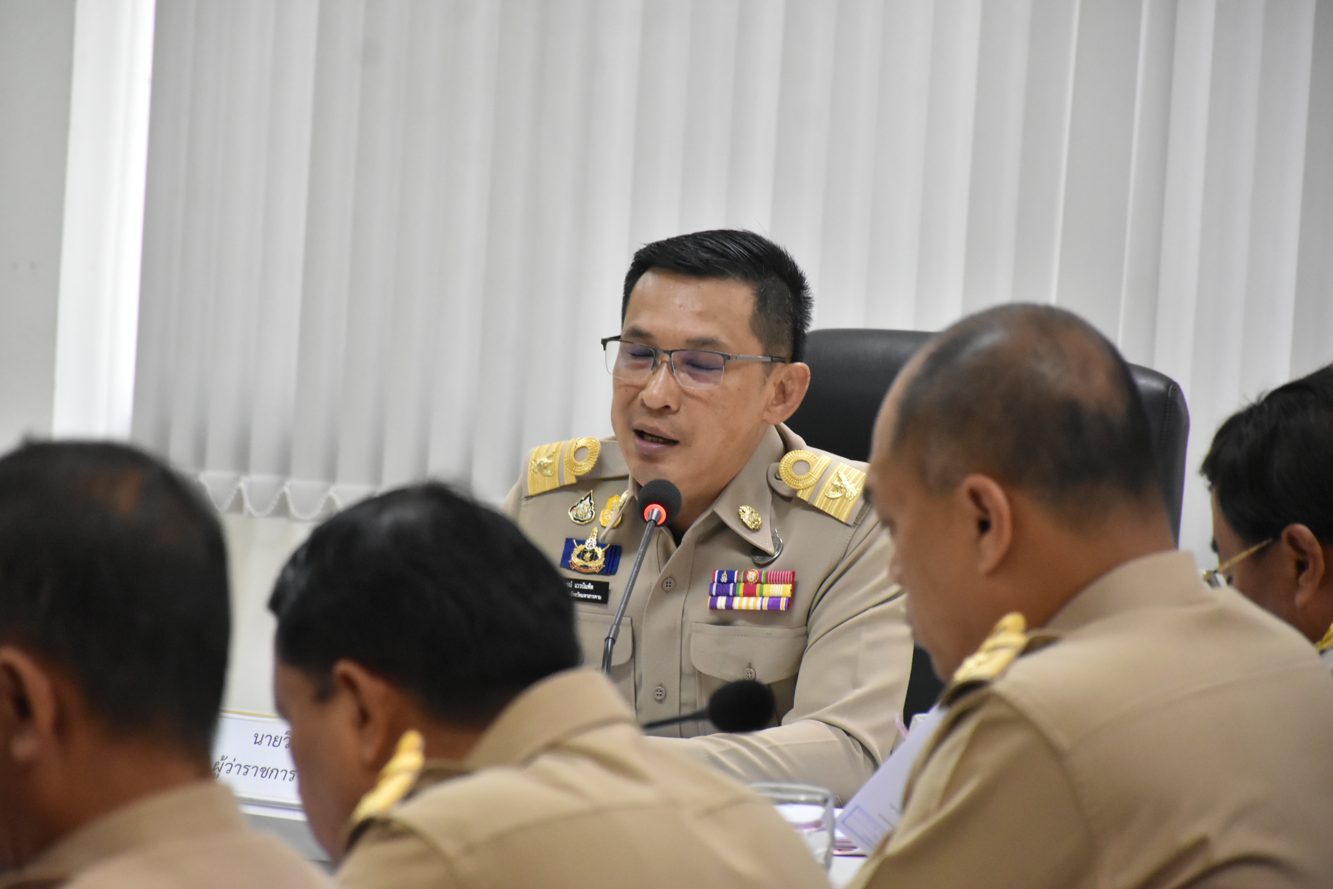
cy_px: 444
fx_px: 7777
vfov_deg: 6.5
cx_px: 666
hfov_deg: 9.8
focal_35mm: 210
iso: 3200
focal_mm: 140
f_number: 5.6
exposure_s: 1/125
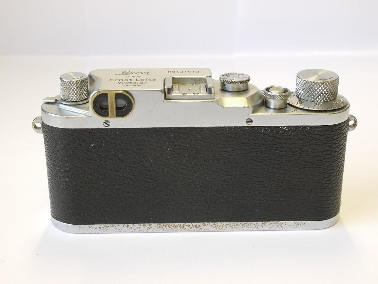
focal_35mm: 60
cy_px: 142
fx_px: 655
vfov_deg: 24.4
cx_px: 189
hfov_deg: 32.2
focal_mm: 30
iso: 400
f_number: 8
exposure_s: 1/20
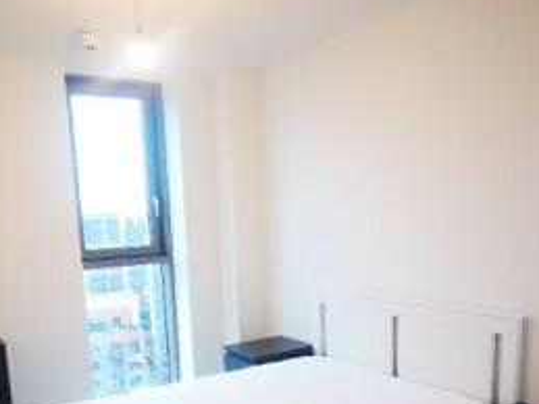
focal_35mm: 36
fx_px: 560
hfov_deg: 51.4
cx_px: 257
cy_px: 322
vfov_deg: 38.2
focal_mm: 2.35
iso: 400
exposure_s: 1/50
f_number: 2.2
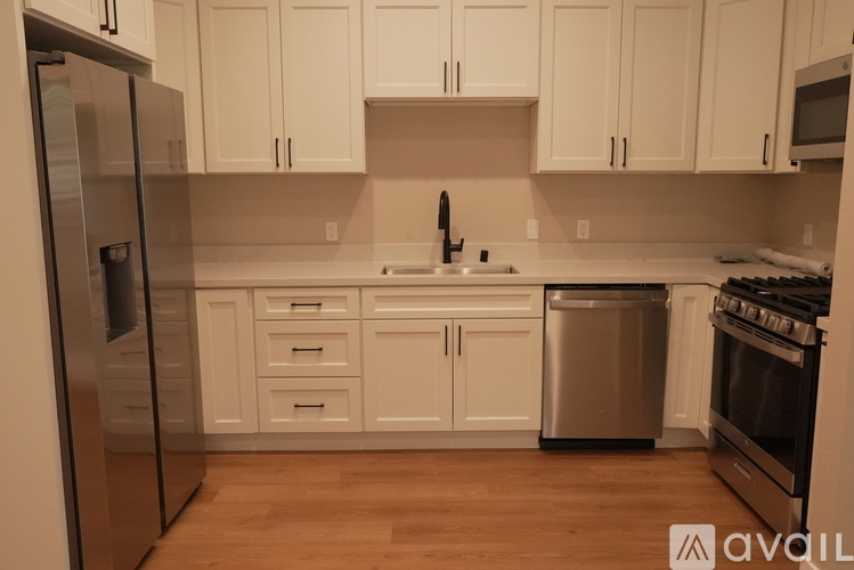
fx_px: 664
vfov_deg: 46.4
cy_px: 285
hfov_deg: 65.5
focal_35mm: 28
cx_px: 427
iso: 10000
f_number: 10
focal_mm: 28
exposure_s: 1/160
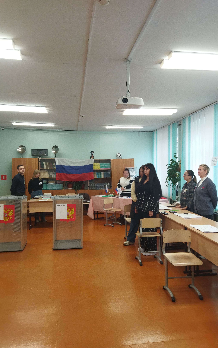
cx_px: 113
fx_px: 276
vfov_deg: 64.6
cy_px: 175
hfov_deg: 43.1
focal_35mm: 29
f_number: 1.79
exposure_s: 1/100
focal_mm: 4.71
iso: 175
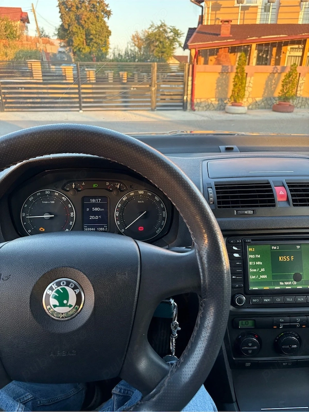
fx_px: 309
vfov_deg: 67.3
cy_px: 206
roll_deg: -0.4
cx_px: 154
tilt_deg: -22.4
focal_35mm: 26
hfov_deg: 53.1
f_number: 1.6
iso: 125
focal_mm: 5.96
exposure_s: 1/102
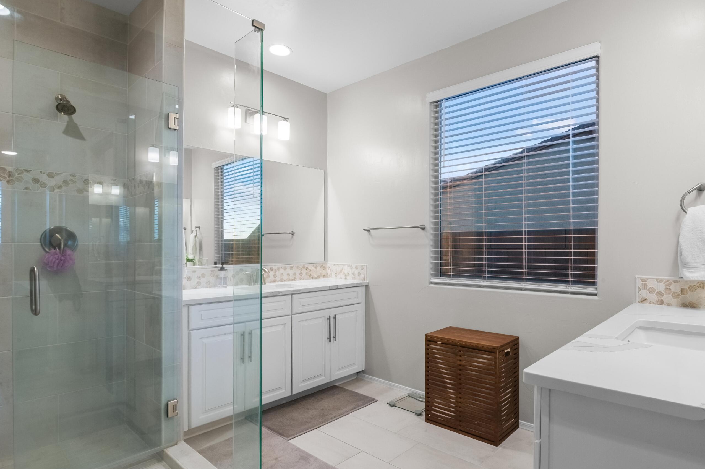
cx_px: 379
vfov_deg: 61.8
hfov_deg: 83.9
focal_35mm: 20
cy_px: 239
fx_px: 391
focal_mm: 17
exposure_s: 1/20
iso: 1250
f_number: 14
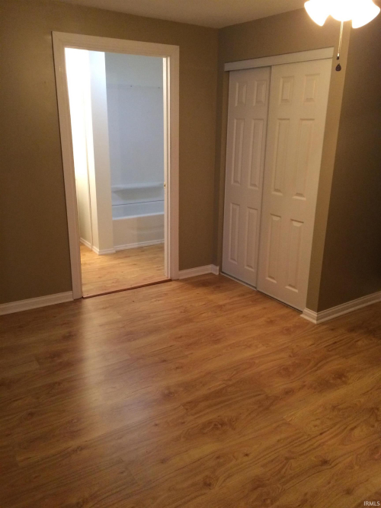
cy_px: 254
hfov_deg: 48.2
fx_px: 426
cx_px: 190
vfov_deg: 61.7
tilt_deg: -21.6
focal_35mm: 29
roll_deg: +0.6
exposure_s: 1/30
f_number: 2.2
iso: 250
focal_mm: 4.15
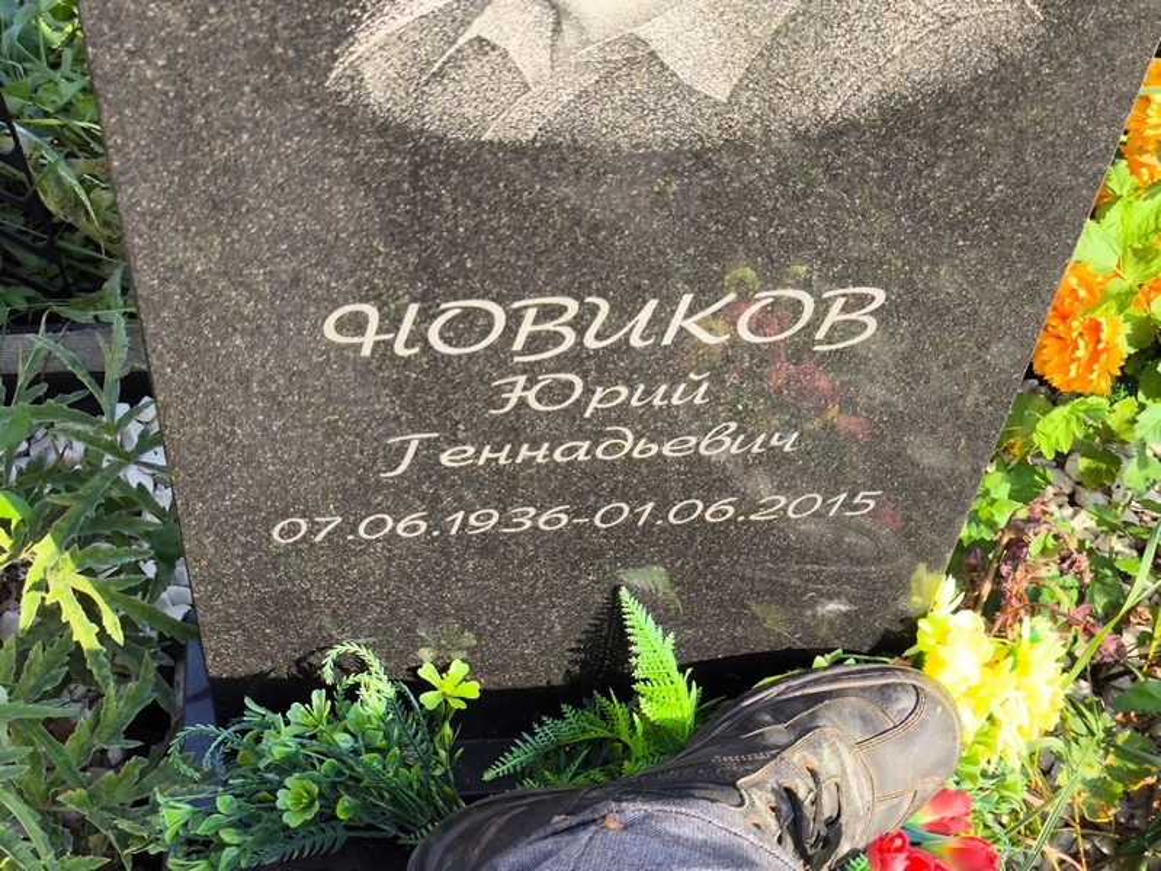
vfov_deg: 29.1
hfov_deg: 38.2
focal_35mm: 50
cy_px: 436
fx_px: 1678
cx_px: 580
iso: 50
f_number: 1.7
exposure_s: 1/541
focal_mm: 4.71
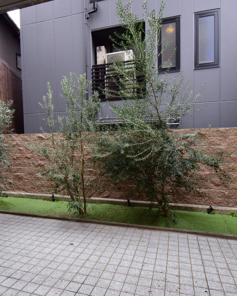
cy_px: 147
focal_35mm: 22
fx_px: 193
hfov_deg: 63.0
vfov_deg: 75.0
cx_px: 107
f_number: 4.8
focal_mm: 10
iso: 800
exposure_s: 1/350
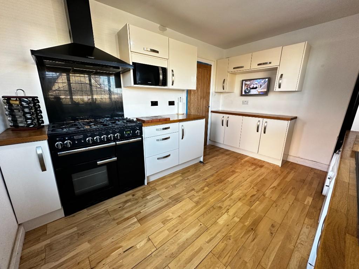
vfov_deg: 85.7
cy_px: 134
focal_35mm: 14
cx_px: 180
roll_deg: -0.7
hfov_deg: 102.1
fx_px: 145
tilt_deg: -14.9
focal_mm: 2.22
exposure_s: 1/50
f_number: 2.2
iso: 200
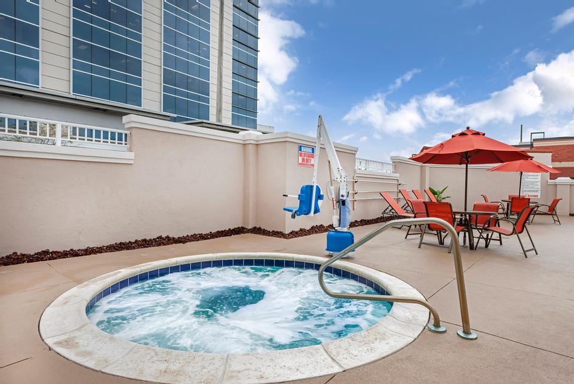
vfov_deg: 62.0
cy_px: 192
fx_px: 319
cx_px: 287
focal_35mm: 20
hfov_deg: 83.9
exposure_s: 1/250
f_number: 11
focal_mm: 20
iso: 400
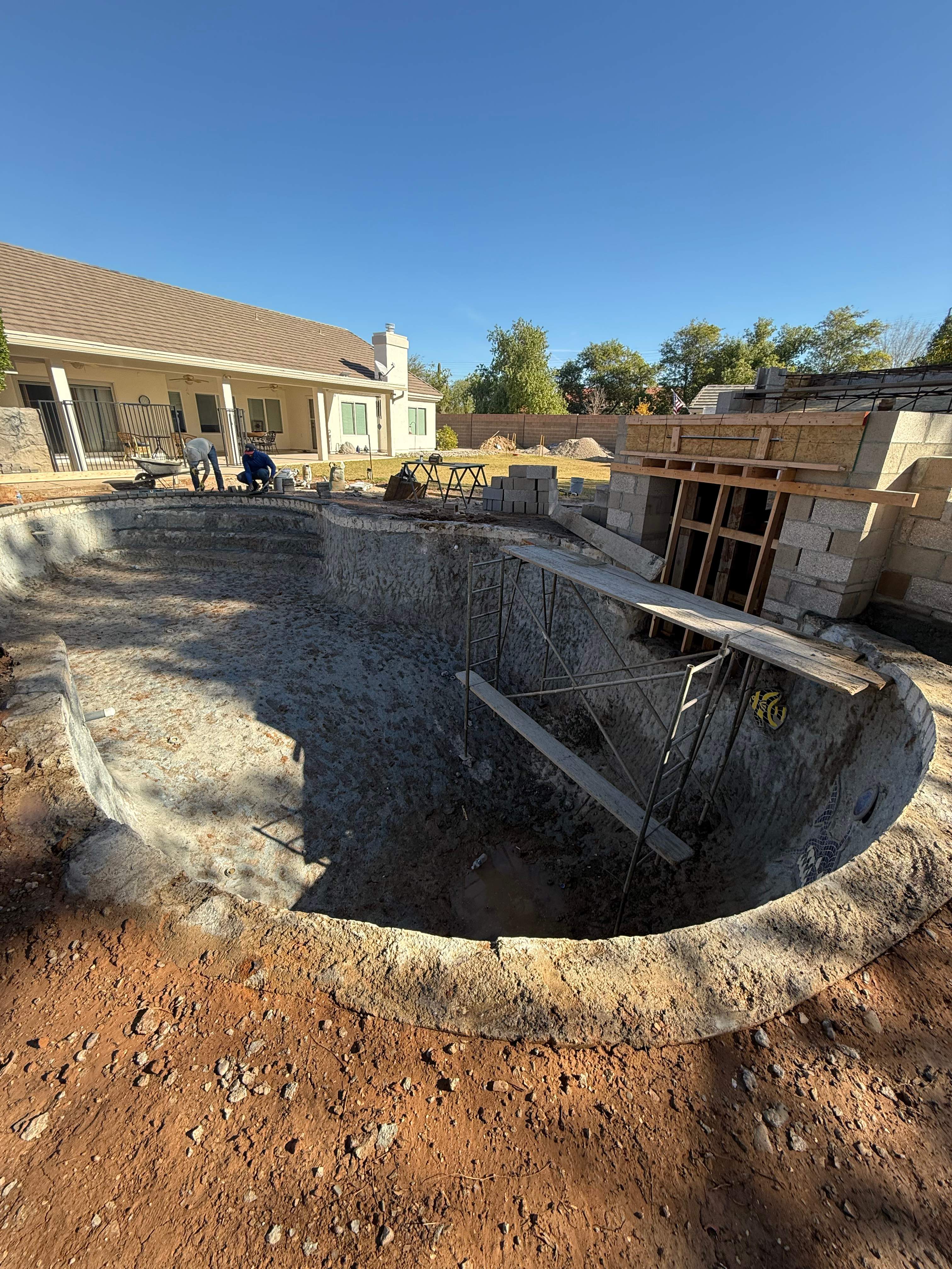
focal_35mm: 14
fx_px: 513
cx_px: 476
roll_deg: -2.0
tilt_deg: -21.8
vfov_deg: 102.1
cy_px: 634
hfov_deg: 85.7
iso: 64
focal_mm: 2.22
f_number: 2.2
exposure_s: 1/498
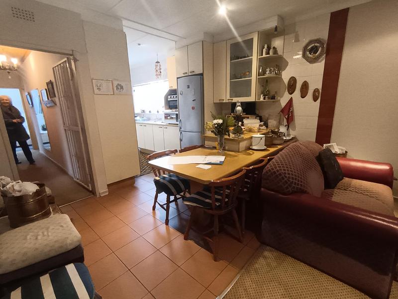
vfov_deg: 74.7
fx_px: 195
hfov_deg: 91.0
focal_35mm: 17
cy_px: 150
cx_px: 199
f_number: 2.2
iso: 948
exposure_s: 1/25
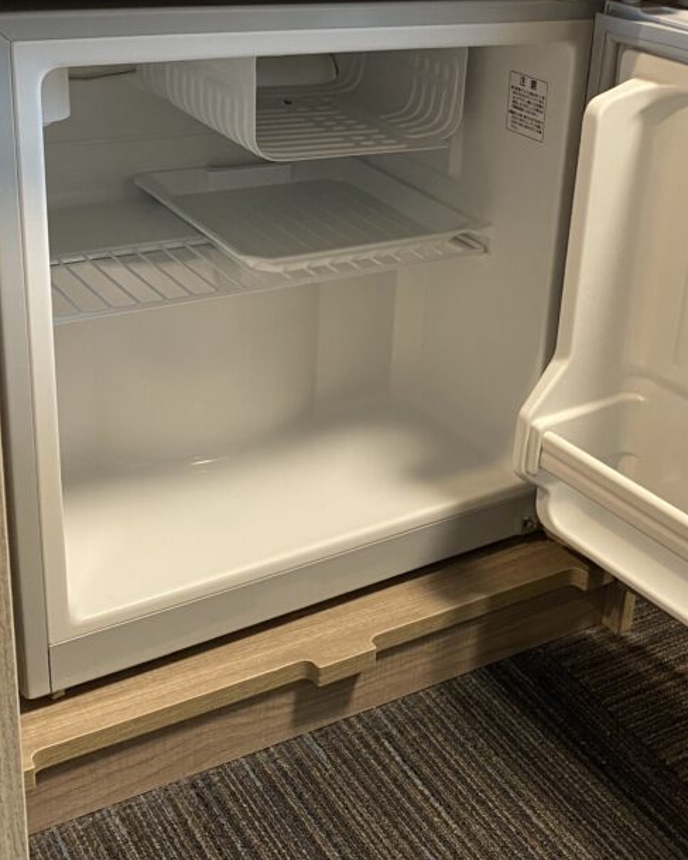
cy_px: 345
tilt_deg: -23.6
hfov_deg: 29.8
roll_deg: -5.6
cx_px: 511
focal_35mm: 50
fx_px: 1273
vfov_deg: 37.2
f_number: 1.8
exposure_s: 1/50
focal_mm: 4.25
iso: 250
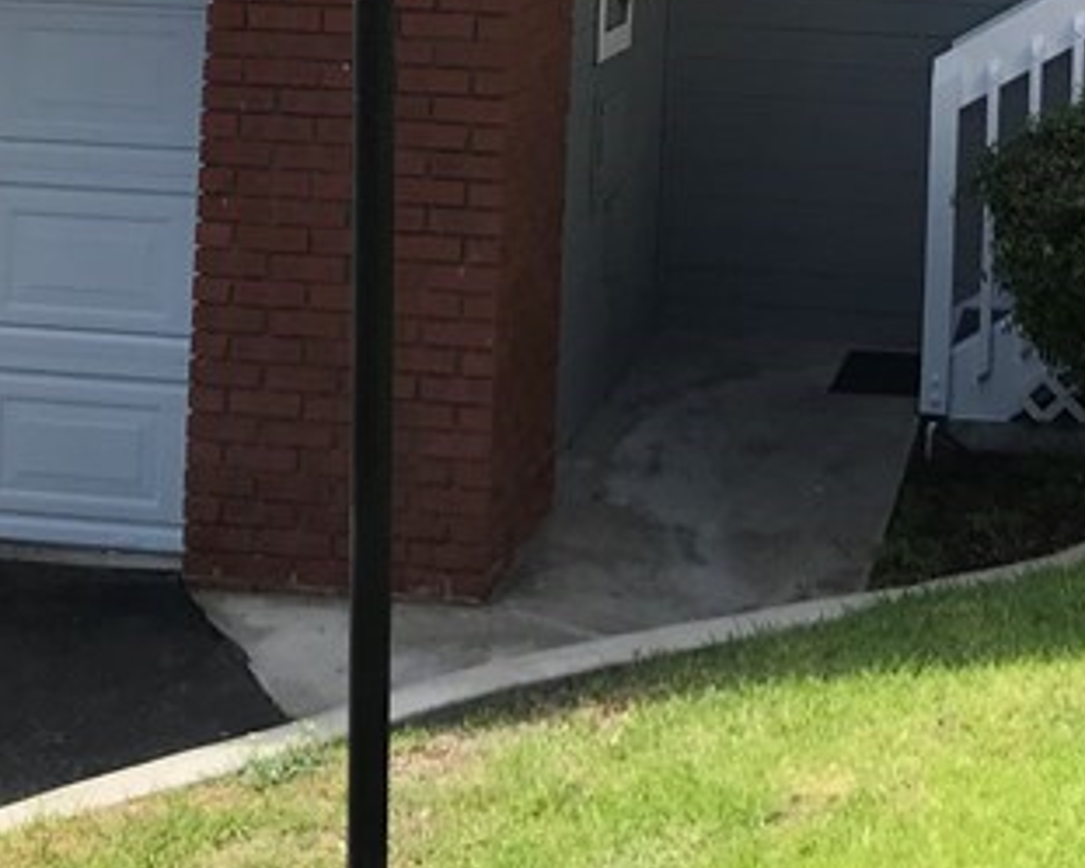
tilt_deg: +1.0
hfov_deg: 21.2
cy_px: -331
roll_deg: -1.7
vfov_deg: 16.0
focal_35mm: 90
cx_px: 743
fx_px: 2891
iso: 20
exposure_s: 1/1168
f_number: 1.8
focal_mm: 3.99
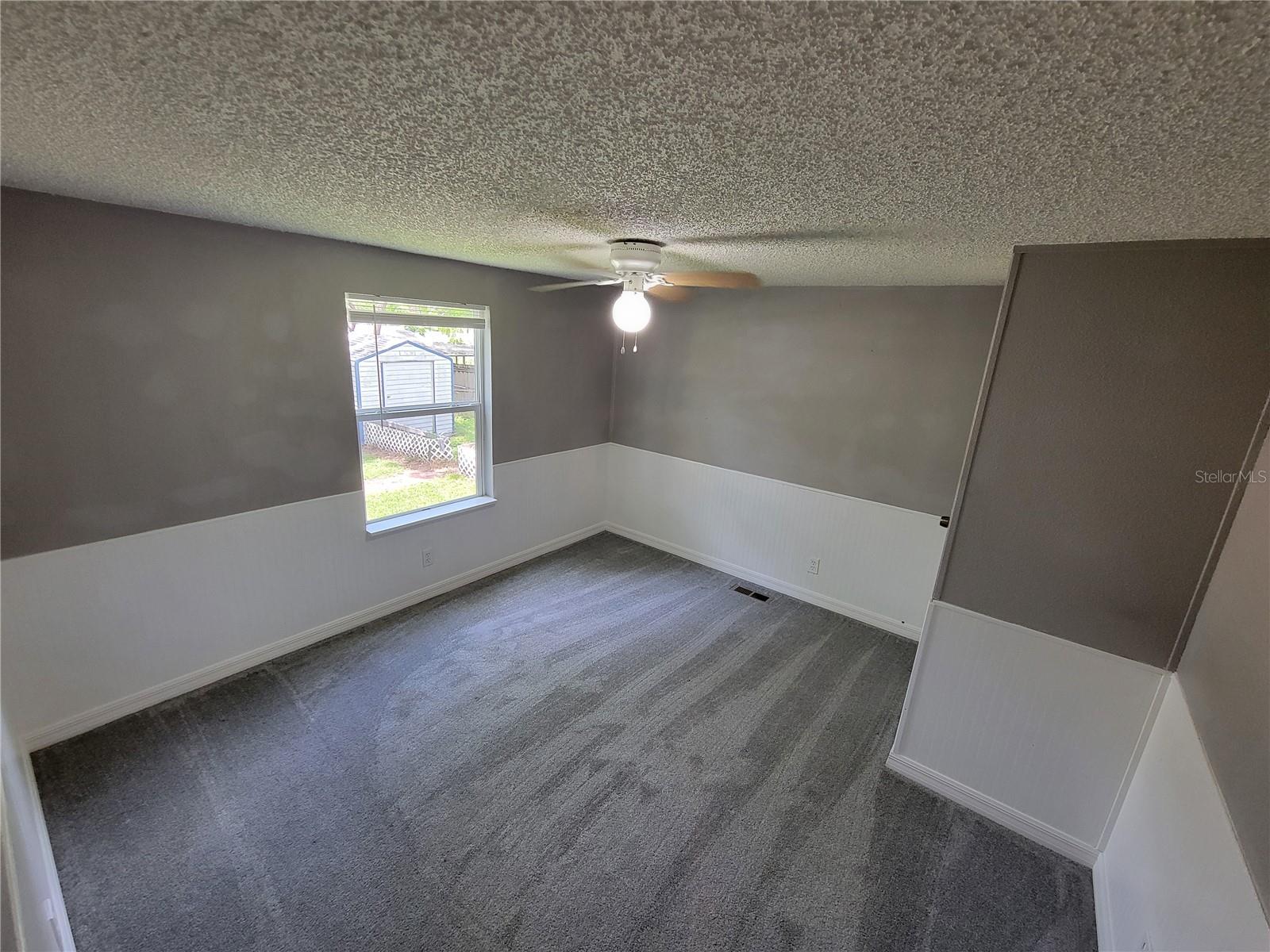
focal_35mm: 13
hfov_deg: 106.2
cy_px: 476
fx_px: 477
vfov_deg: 89.9
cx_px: 635
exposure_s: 1/60
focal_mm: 2.2
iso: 250
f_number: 2.2
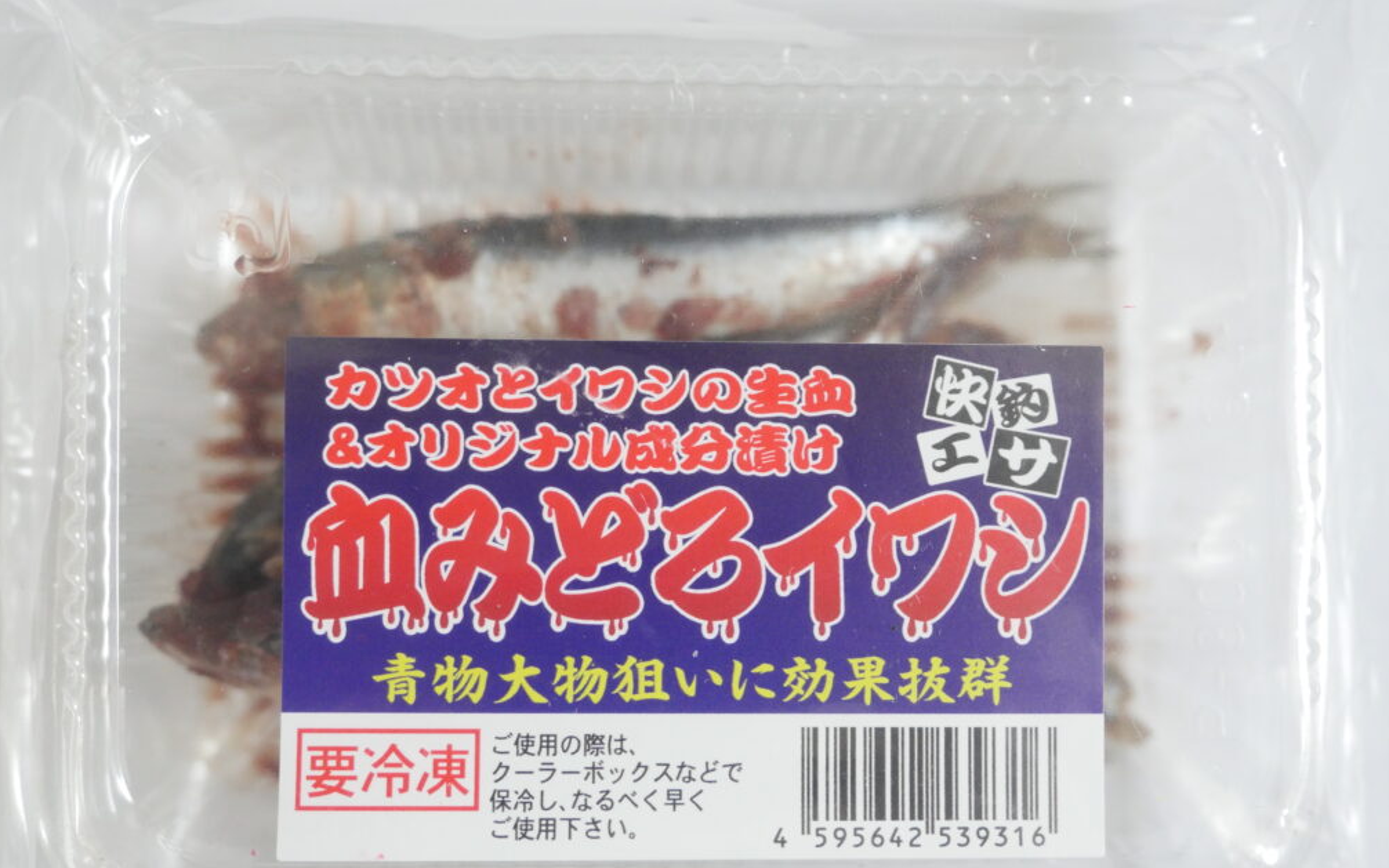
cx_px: 692
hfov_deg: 48.2
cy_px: 484
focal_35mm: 41
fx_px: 1552
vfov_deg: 31.2
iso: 2000
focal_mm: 19
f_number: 2.8
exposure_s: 1/125
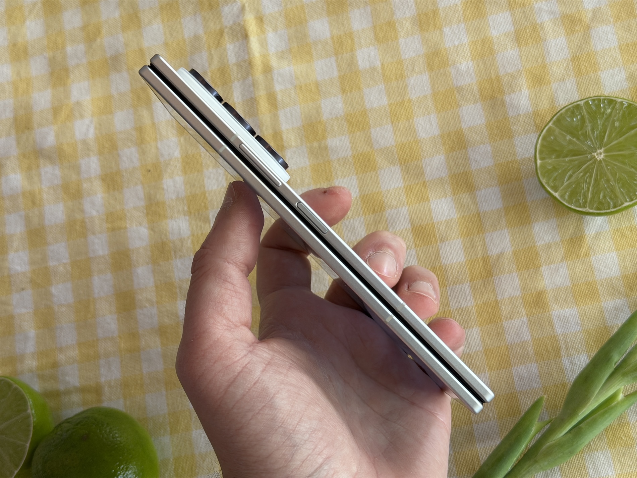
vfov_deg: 30.3
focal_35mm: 48
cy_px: 239
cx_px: 318
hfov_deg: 39.7
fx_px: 883
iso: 100
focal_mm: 6.76
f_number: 1.78
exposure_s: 1/110
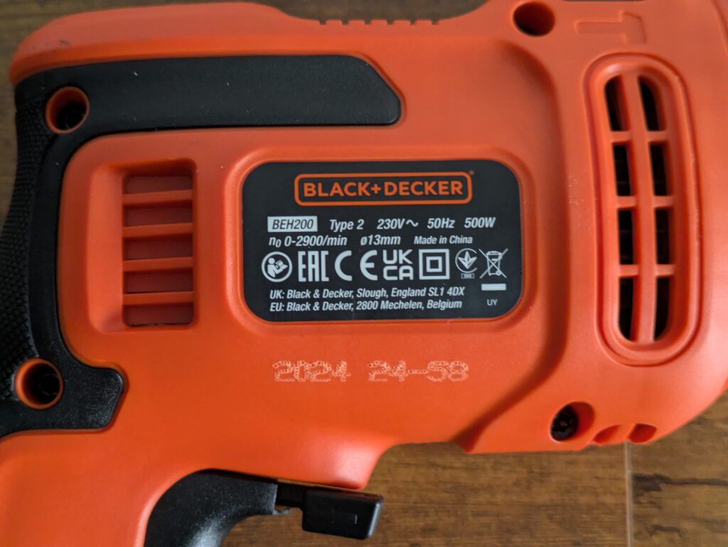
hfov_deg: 37.5
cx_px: 364
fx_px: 1073
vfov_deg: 28.6
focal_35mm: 51
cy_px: 274
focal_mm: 5.43
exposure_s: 1/25
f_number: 1.89
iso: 371
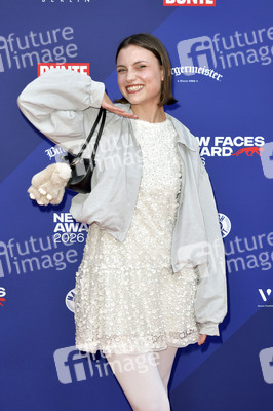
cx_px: 136
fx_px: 661
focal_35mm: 58
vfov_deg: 34.5
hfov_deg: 23.3
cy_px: 206
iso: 640
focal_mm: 58
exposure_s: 1/200
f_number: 6.3
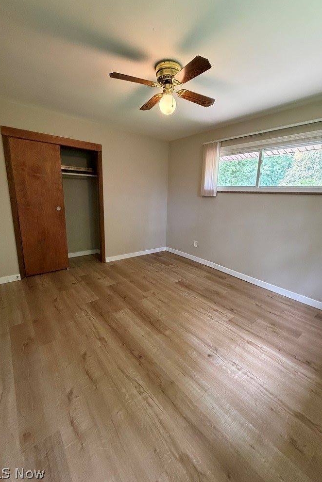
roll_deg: -2.0
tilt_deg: -11.5
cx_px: 164
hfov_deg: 77.3
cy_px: 236
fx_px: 201
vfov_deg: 100.4
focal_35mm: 15
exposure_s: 1/60
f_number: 2.2
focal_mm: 2.22
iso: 400
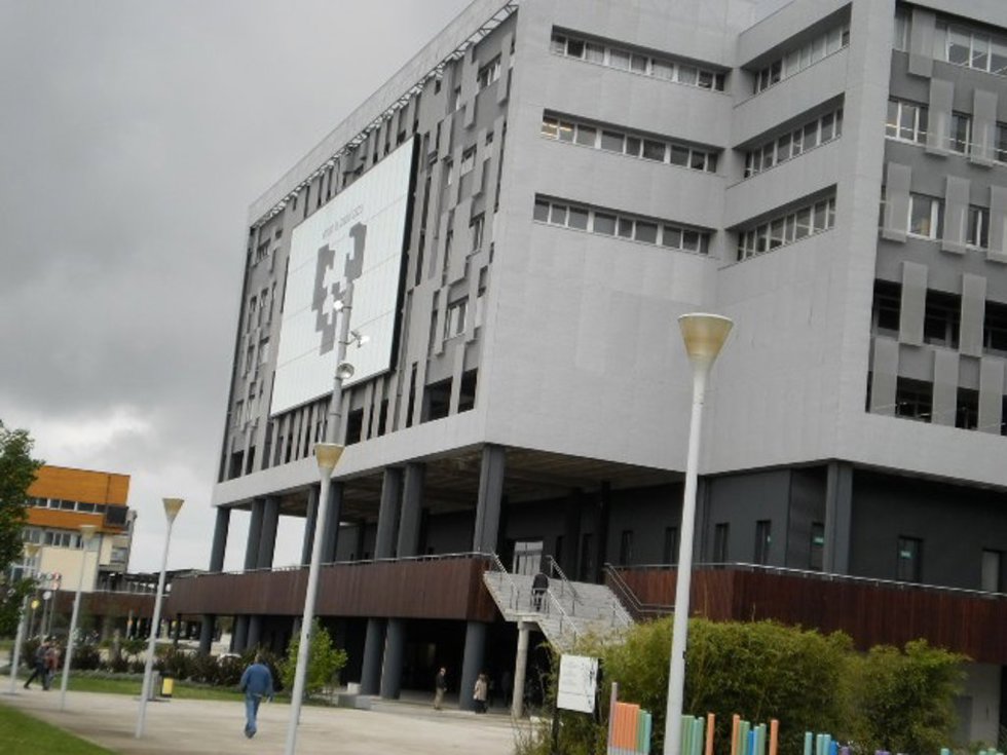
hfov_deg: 32.7
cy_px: 378
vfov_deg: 24.8
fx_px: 1716
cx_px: 504
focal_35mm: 59
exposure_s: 1/500
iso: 100
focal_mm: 10.3
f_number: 4.2
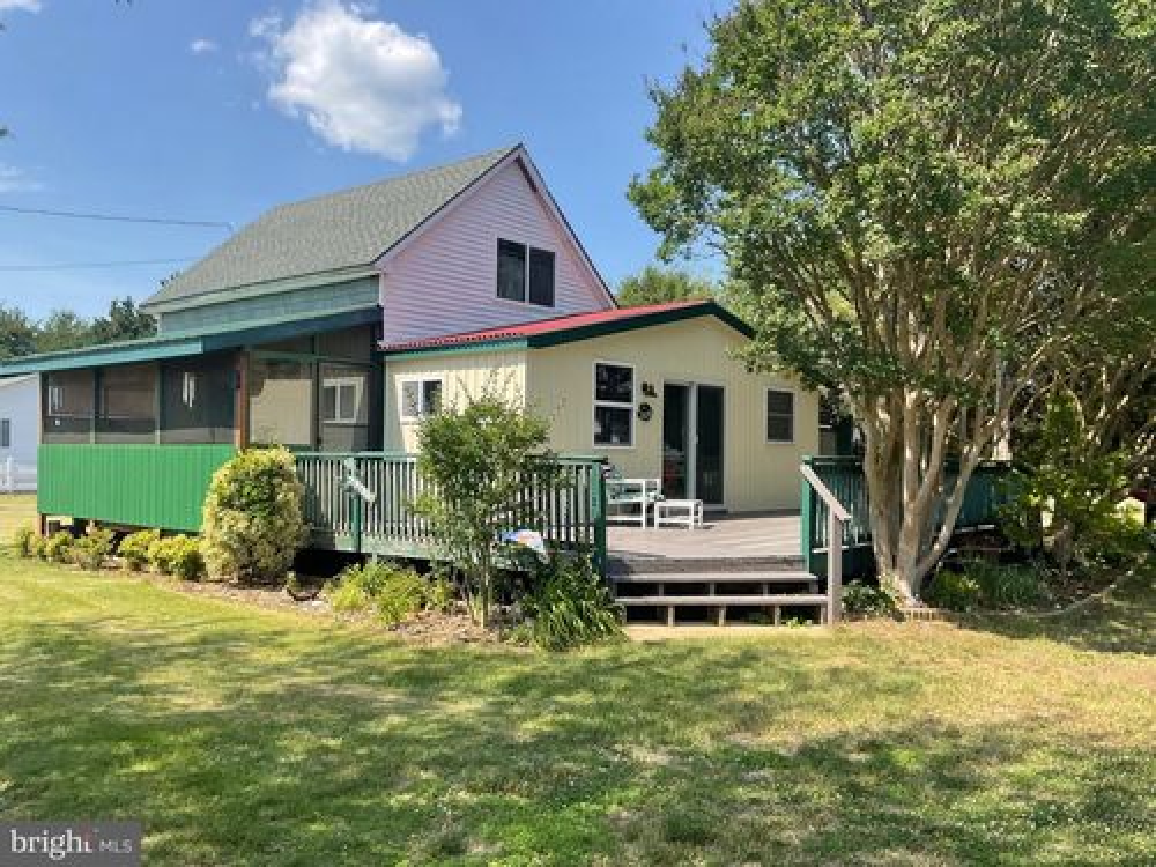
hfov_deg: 61.7
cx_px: 578
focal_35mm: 29
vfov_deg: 48.2
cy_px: 434
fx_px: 968
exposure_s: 1/1035
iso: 16
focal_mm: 3
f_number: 1.8
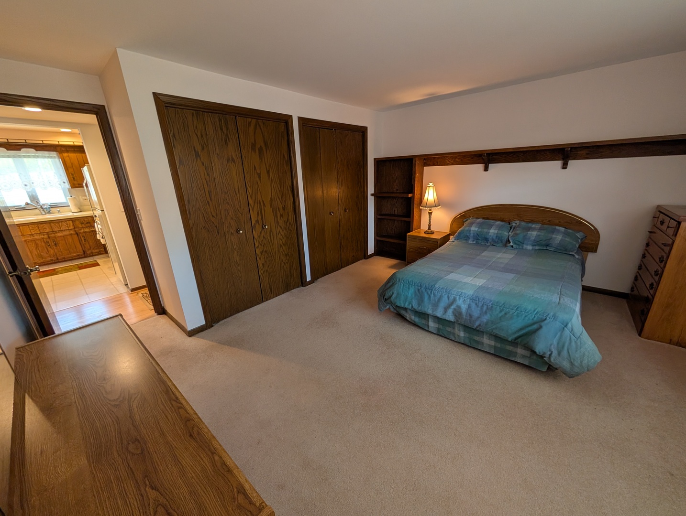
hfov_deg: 110.5
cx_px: 343
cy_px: 258
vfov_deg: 94.7
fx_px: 238
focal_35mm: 12
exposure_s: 1/120
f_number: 1.7
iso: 159
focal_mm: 2.02
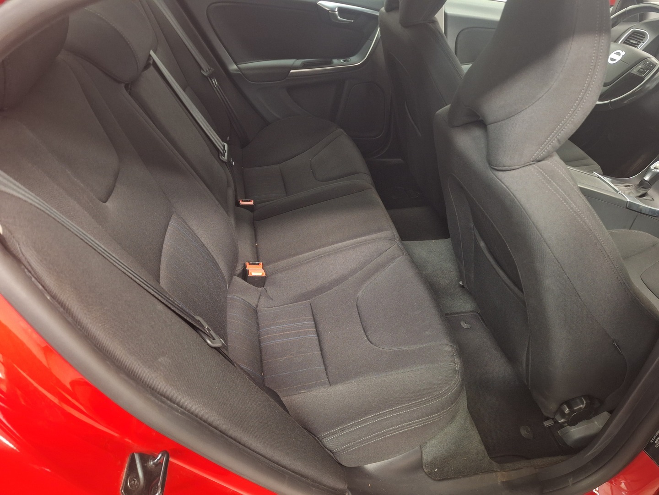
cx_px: 330
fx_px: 438
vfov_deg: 58.9
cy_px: 248
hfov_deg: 73.9
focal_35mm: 23
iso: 500
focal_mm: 5.54
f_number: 1.8
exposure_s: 1/20
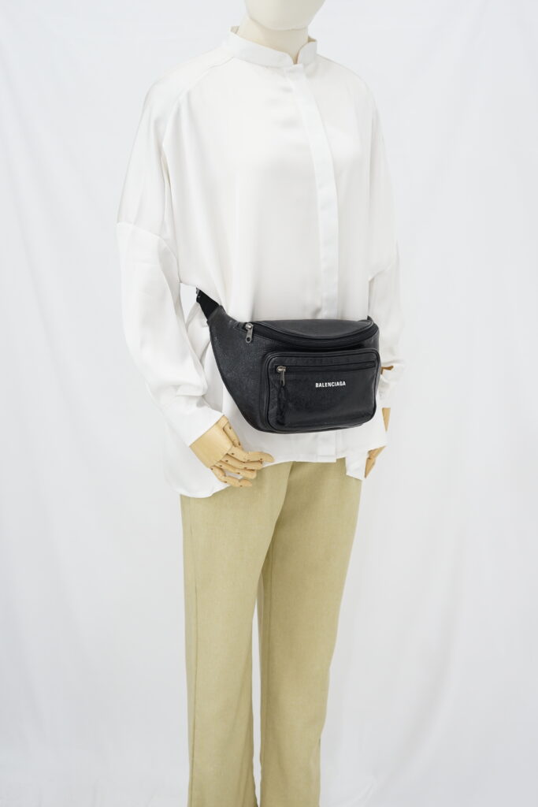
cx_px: 269
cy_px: 404
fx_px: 1120
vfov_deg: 39.6
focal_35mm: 50
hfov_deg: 27.0
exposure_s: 1/15
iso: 640
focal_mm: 50
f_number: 5
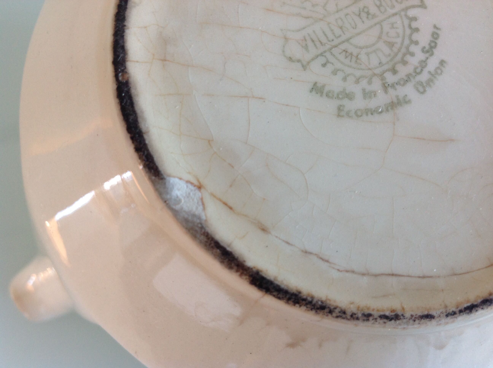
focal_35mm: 35
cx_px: 246
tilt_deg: -79.9
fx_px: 498
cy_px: 184
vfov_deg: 40.6
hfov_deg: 52.7
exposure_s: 1/17
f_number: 2.4
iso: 80
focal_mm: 4.28
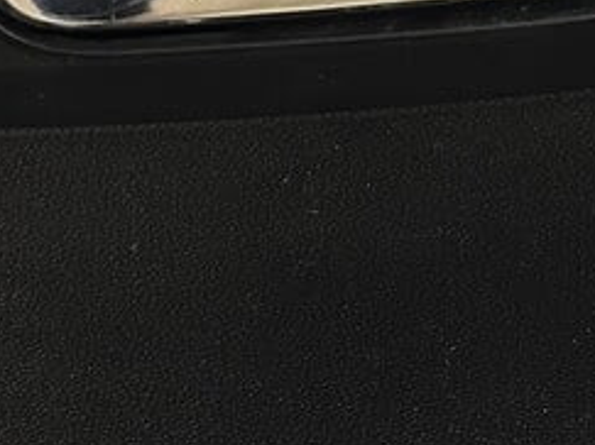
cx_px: 852
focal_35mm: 178
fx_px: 3058
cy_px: 344
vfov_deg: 8.3
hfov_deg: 10.8
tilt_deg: -41.5
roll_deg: +0.3
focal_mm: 6.86
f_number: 1.78
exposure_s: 1/33
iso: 500
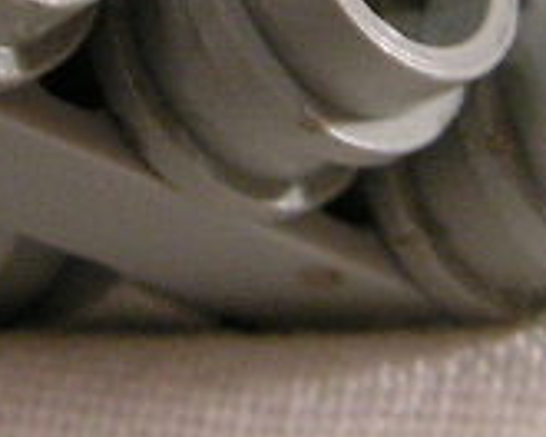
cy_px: -116
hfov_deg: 11.3
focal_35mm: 170
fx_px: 2747
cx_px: 172
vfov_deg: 9.0
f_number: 3.2
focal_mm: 7.6
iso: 200
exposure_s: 1/6
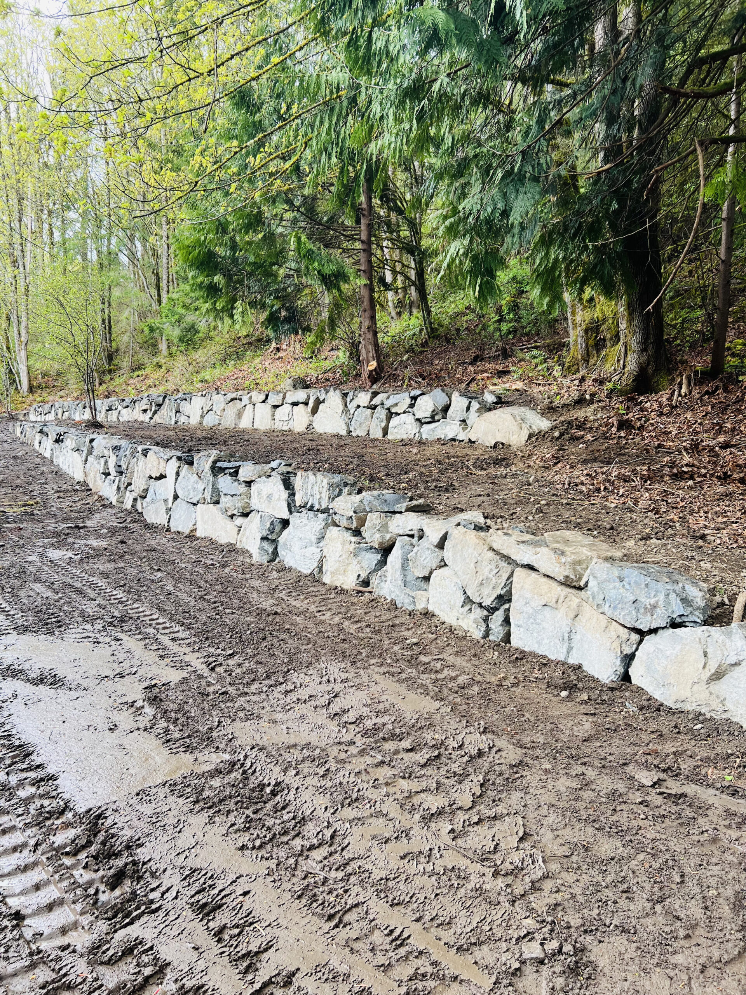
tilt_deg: -3.5
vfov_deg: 67.3
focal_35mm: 26
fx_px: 747
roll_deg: -2.8
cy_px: 498
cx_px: 373
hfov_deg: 53.1
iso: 64
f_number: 1.5
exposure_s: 1/121
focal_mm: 5.7
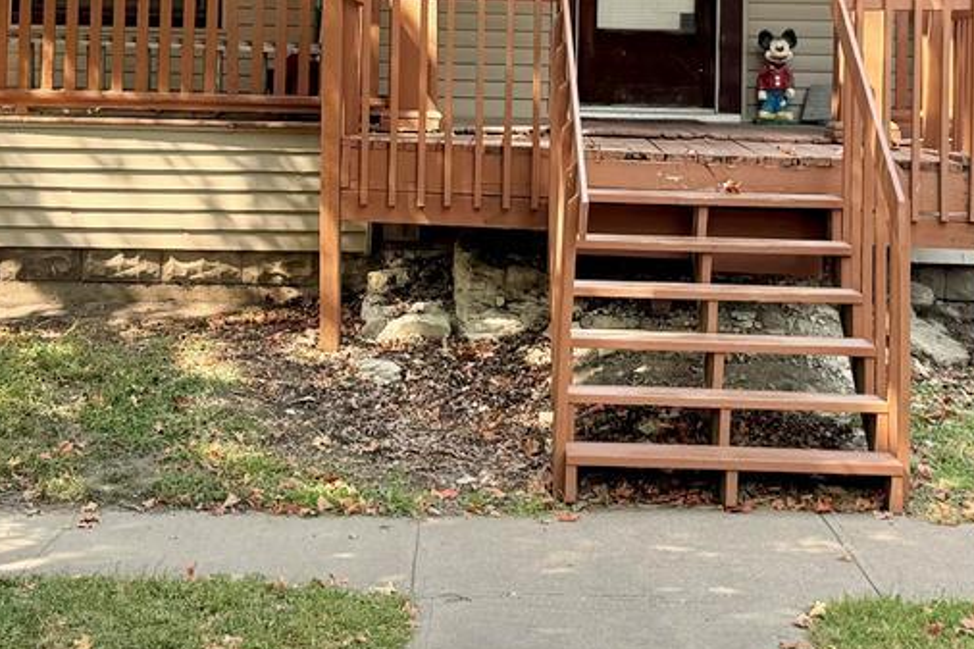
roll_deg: -1.1
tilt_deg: +1.0
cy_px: 42
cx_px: 441
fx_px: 2137
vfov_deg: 17.0
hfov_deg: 25.7
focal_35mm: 79
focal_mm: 6.76
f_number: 1.78
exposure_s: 1/739
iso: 80
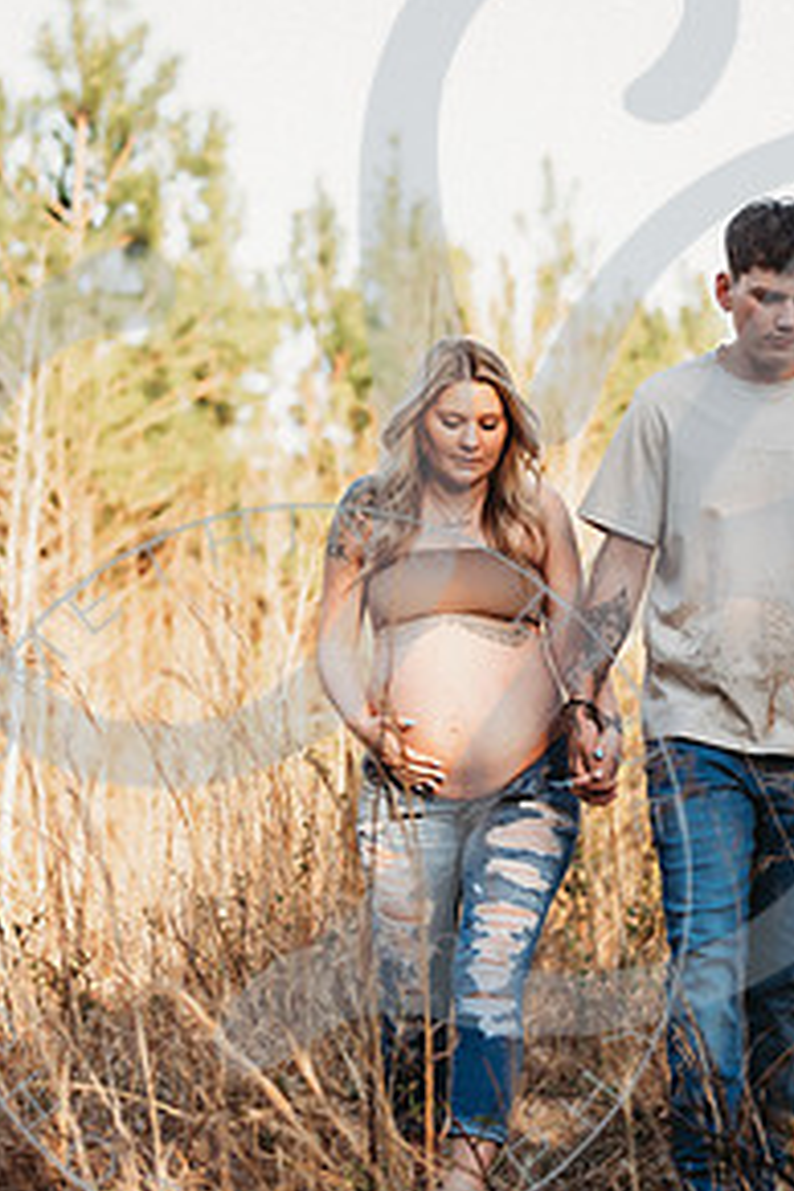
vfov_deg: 17.6
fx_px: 3837
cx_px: 495
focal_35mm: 116
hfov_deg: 11.8
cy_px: 573
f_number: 2.8
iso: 100
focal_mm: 75
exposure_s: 1/250
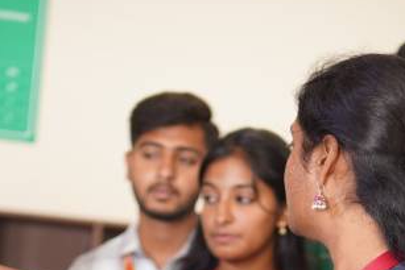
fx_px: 1283
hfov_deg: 17.9
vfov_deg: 11.6
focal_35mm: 114
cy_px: 380
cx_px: 235
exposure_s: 1/100
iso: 320
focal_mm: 35
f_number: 1.8
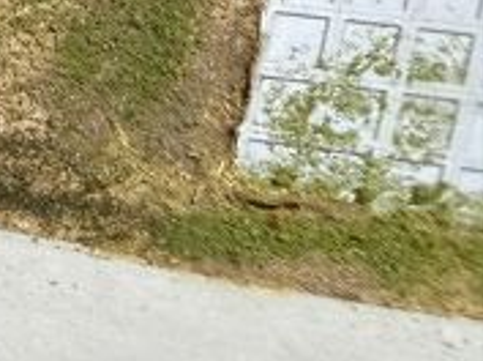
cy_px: 211
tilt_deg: -42.6
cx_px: -387
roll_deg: +1.8
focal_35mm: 87
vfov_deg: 16.9
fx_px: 1211
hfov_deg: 18.0
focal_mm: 2.22
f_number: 2.2
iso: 500
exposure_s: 1/60
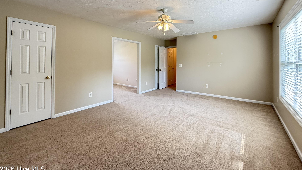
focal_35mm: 16
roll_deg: -0.6
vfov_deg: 65.8
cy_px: 61
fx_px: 128
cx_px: 153
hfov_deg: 99.4
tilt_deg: +1.4
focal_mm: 2.22
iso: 400
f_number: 2.2
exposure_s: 1/120
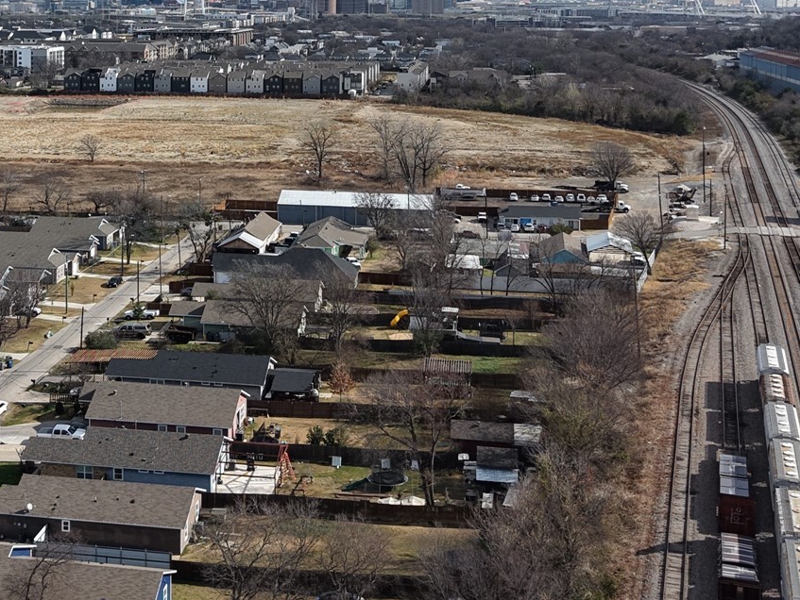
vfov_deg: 24.4
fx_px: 1341
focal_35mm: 58
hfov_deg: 32.7
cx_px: 218
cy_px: 42
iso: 160
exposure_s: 1/4000
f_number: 1.8
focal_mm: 8.67
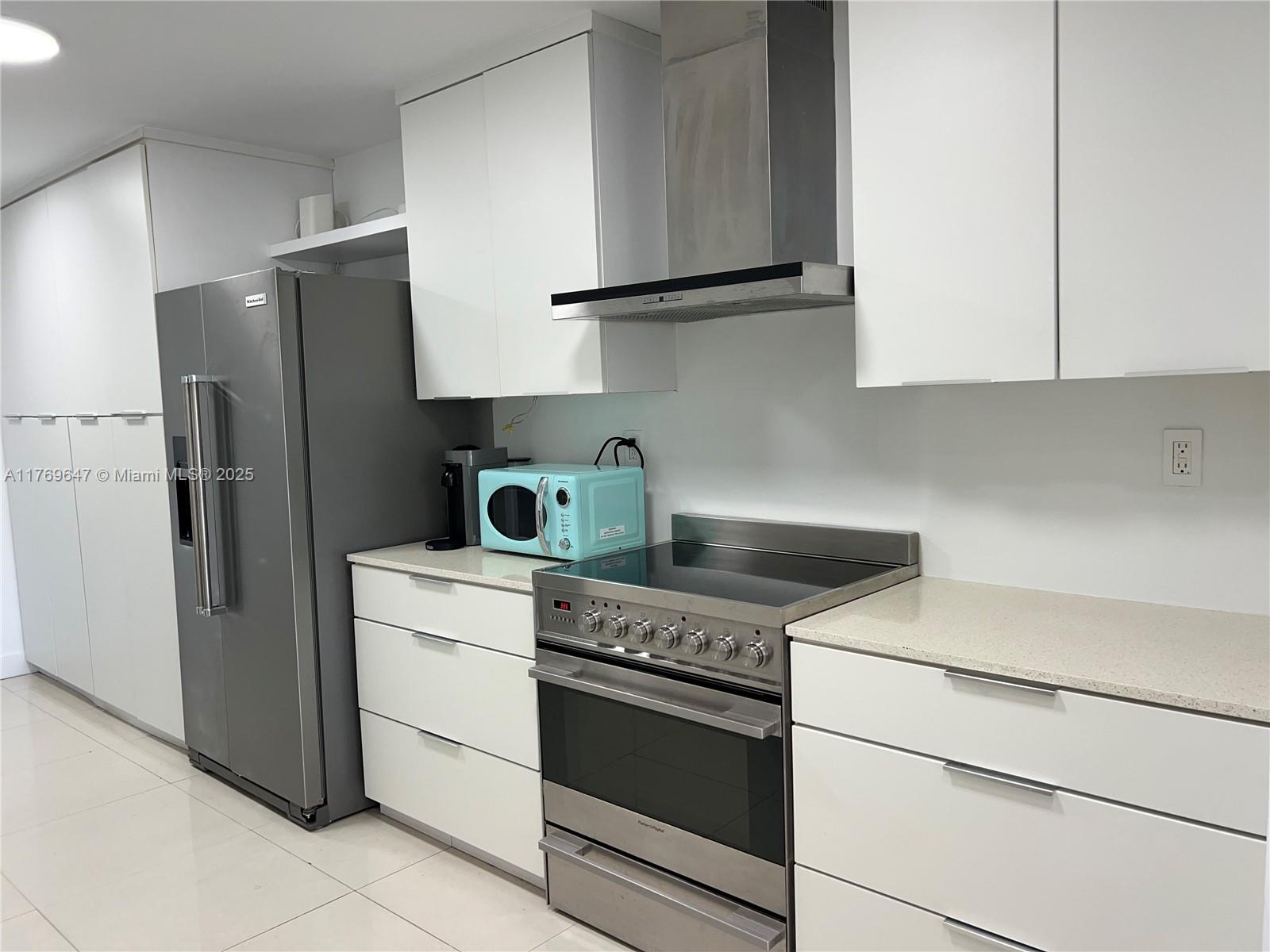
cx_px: 635
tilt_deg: -5.8
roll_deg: +2.0
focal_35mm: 26
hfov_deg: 67.3
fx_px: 954
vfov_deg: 53.1
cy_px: 476
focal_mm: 5.7
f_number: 1.5
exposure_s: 1/120
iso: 64
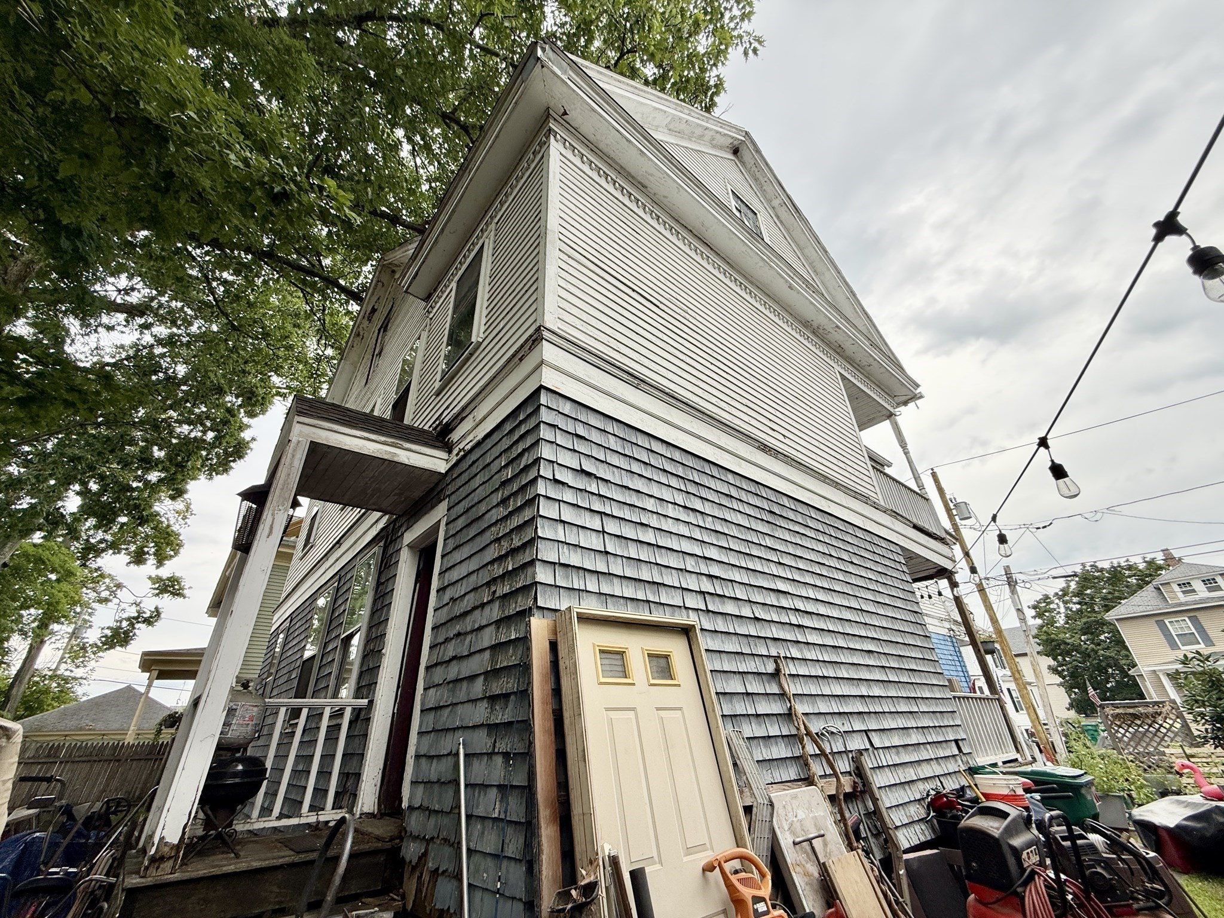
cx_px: 612
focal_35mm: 14
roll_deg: +2.1
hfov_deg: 102.1
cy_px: 459
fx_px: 495
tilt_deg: +29.6
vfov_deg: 85.7
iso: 50
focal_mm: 2.22
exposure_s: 1/182
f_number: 2.2
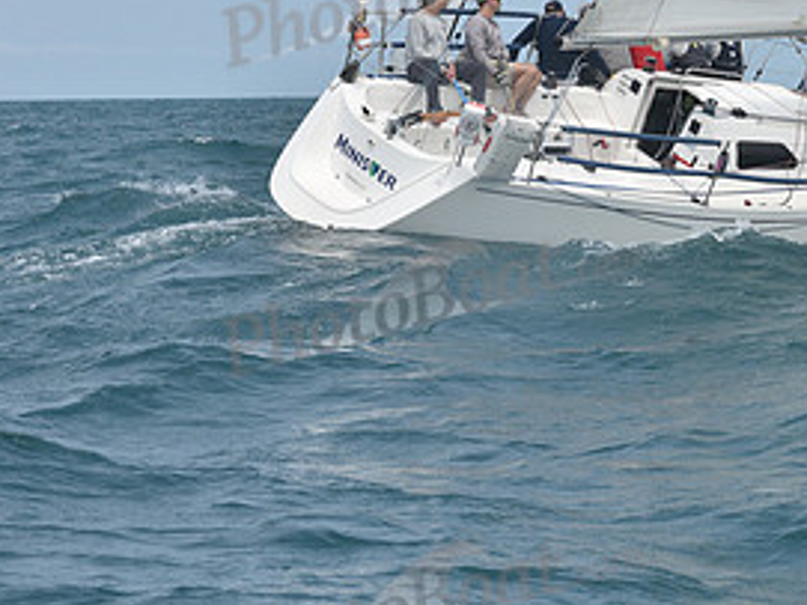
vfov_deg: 10.3
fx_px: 3356
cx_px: 798
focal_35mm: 144
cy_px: 103
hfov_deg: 13.5
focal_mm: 70
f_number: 10
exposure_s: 1/800
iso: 250
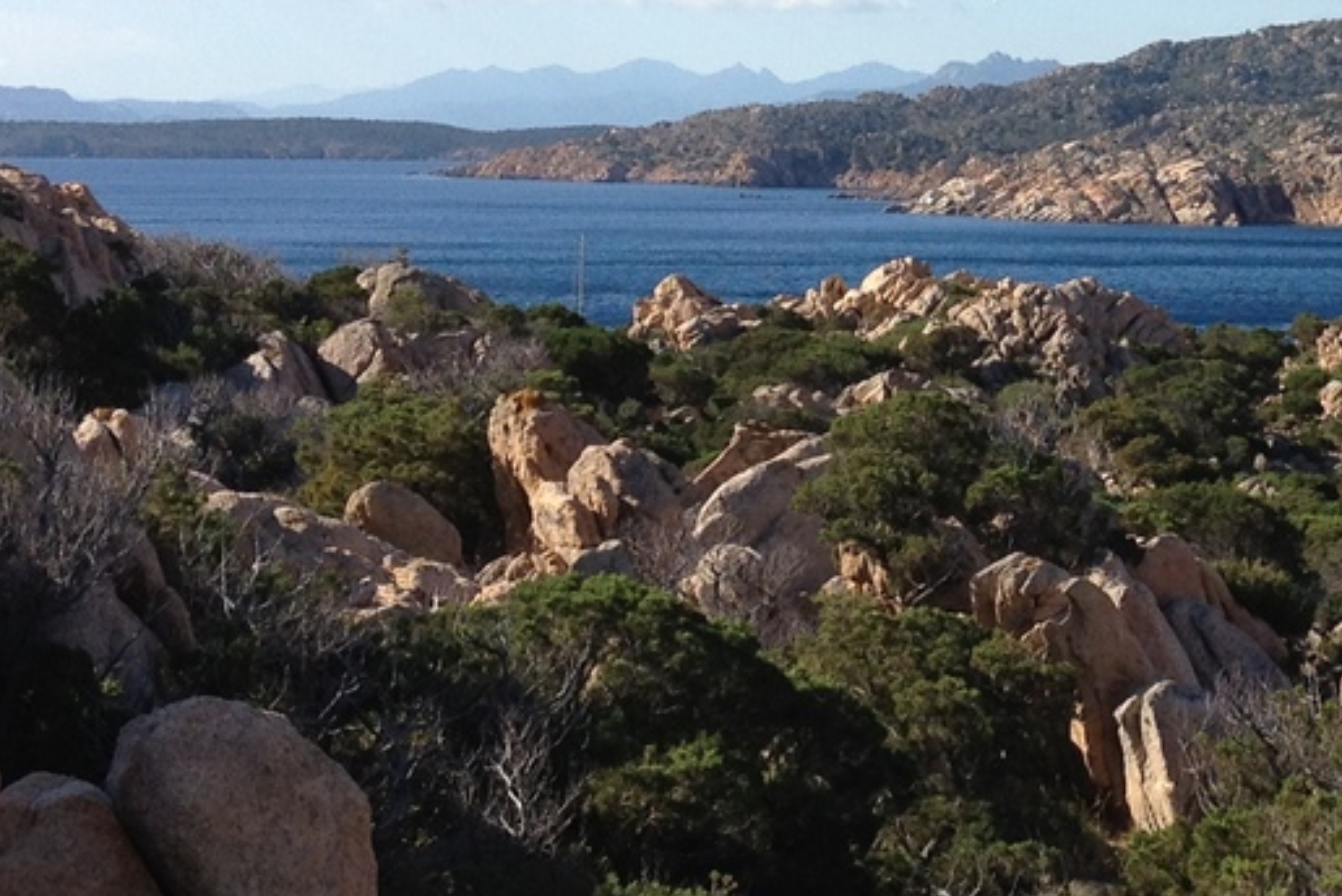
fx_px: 4215
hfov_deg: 17.6
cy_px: 164
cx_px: 1358
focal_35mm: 113
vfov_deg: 12.1
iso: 64
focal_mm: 4.28
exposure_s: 1/1346
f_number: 2.4
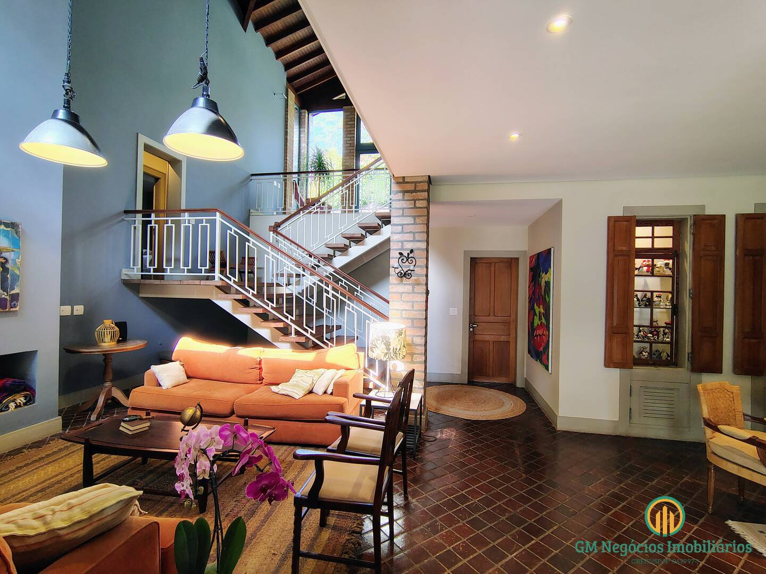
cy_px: 287
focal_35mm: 16
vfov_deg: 78.1
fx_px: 354
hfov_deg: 94.5
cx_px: 383
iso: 352
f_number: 2.2
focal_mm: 2.13
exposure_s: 1/60
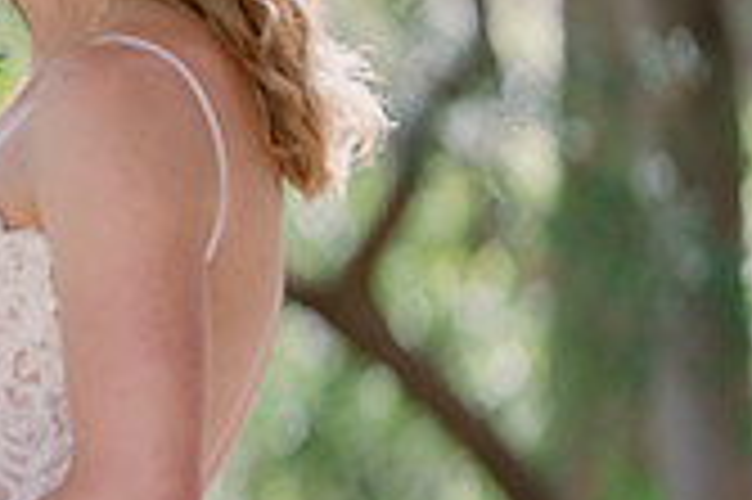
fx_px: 14503
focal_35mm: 695
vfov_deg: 2.0
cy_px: 209
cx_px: -536
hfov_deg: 3.0
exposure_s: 1/250
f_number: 2.8
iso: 200
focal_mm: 200
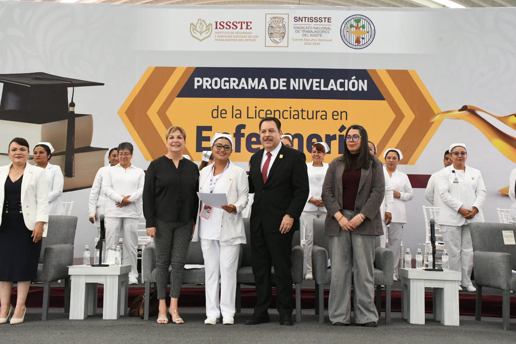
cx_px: 258
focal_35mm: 45
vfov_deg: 29.9
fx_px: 645
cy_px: 172
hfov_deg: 43.6
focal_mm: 30
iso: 4000
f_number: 13
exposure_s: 1/125
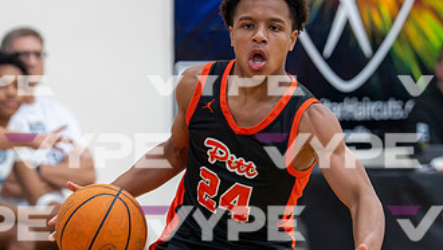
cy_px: 201
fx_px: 4407
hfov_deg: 5.8
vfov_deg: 3.2
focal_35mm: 375
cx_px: 228
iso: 10000
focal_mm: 150
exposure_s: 1/1000
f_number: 3.2
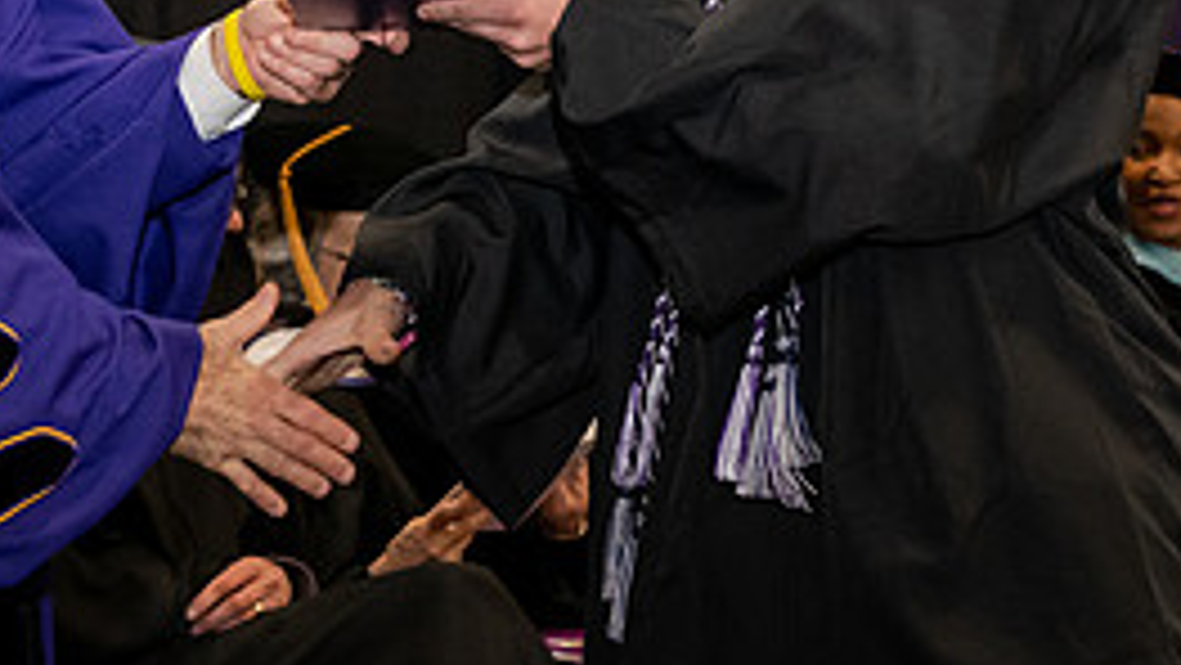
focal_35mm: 162
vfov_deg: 7.4
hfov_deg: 13.3
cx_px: 489
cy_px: -70
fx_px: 5074
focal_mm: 70
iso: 2500
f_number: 5.6
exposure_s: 1/200
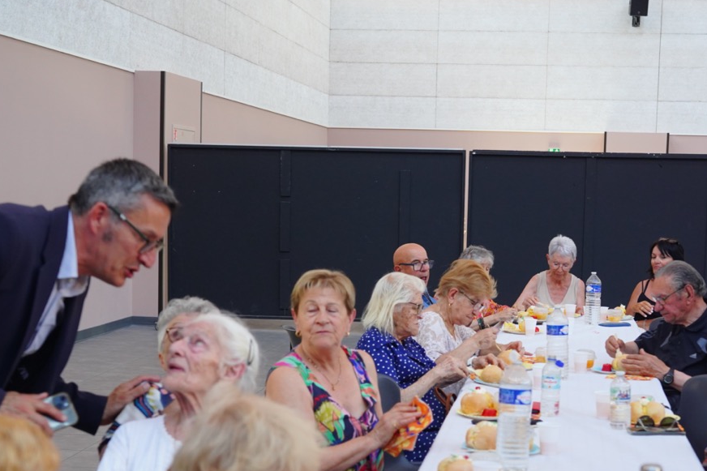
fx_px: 1372
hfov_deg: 28.9
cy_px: 340
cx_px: 405
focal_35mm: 70
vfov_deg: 19.4
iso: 2000
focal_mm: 47.6
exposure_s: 1/125
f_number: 4.5
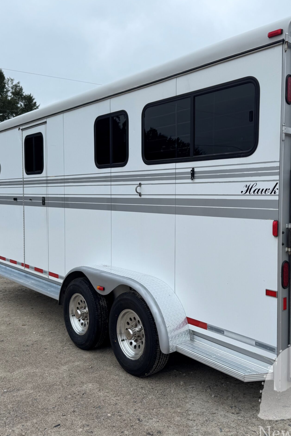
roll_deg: +0.3
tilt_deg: -1.4
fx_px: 412
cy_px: 216
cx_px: 182
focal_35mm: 34
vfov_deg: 55.8
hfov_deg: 38.6
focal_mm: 6.76
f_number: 1.78
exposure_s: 1/1818
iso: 80
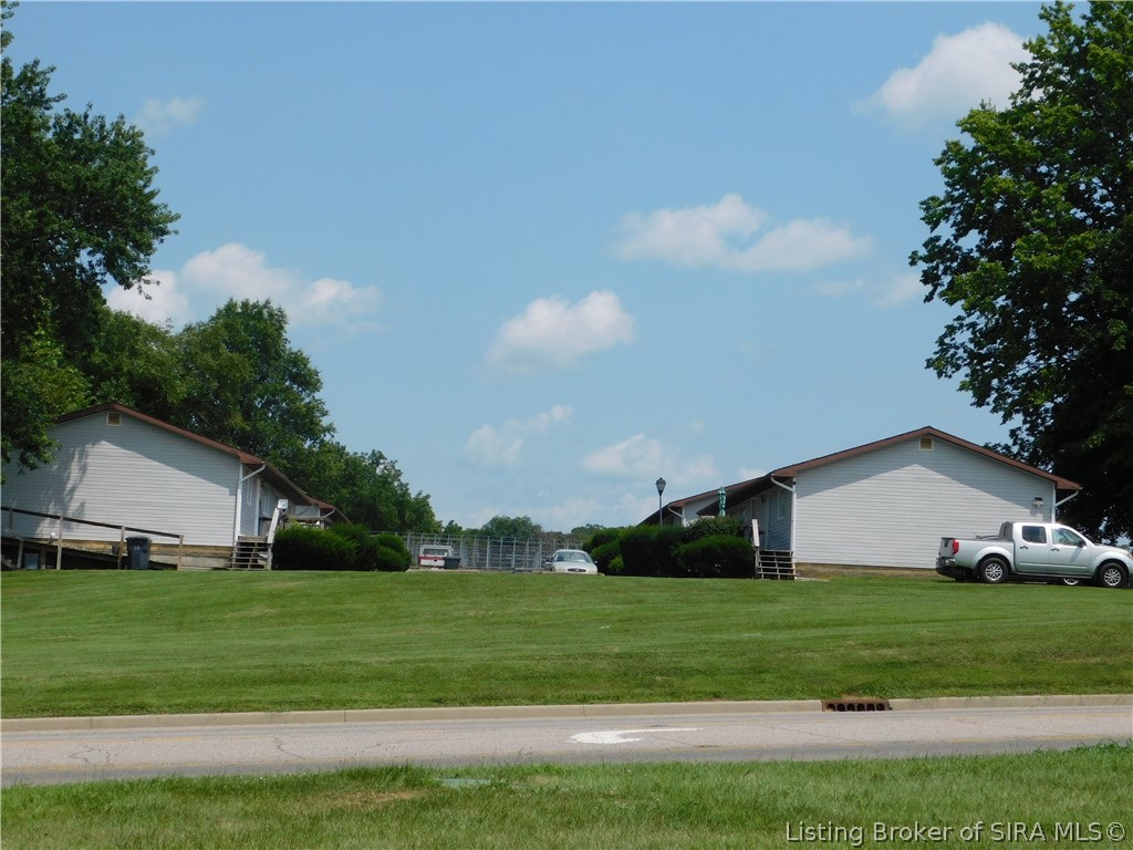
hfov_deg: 29.4
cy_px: 425
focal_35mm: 66
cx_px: 566
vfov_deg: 22.3
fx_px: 2160
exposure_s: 1/1250
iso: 125
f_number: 4.2
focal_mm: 11.7
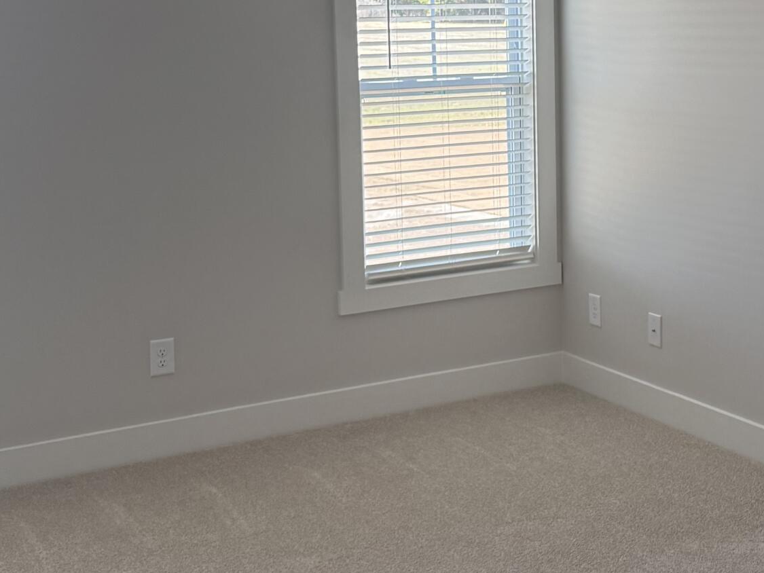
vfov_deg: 22.8
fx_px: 1413
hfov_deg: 29.8
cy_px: 166
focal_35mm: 64
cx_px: 562
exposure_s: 1/237
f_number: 1.78
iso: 160
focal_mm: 6.76
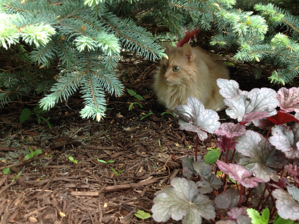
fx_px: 302
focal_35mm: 35
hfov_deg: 52.6
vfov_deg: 40.7
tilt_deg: -16.4
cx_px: 150
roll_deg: +0.8
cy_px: 112
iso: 50
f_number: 2.4
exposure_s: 1/60
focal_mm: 4.28
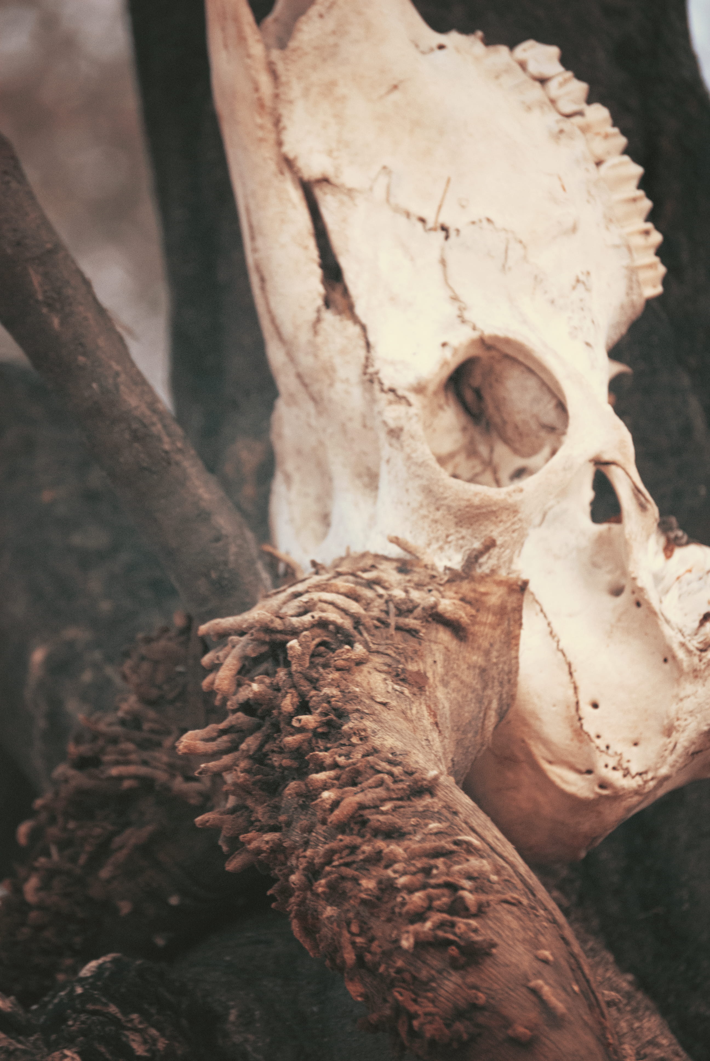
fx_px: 5752
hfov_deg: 7.1
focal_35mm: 195
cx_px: 355
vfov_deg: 10.5
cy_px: 530
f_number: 5
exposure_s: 1/125
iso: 720
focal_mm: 130
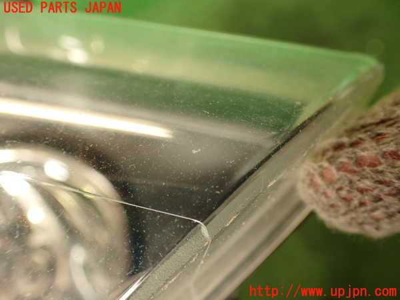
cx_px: 200
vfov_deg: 39.7
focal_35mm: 36
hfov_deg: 51.4
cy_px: 150
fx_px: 416
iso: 200
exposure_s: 1/60
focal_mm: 6.37
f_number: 2.5
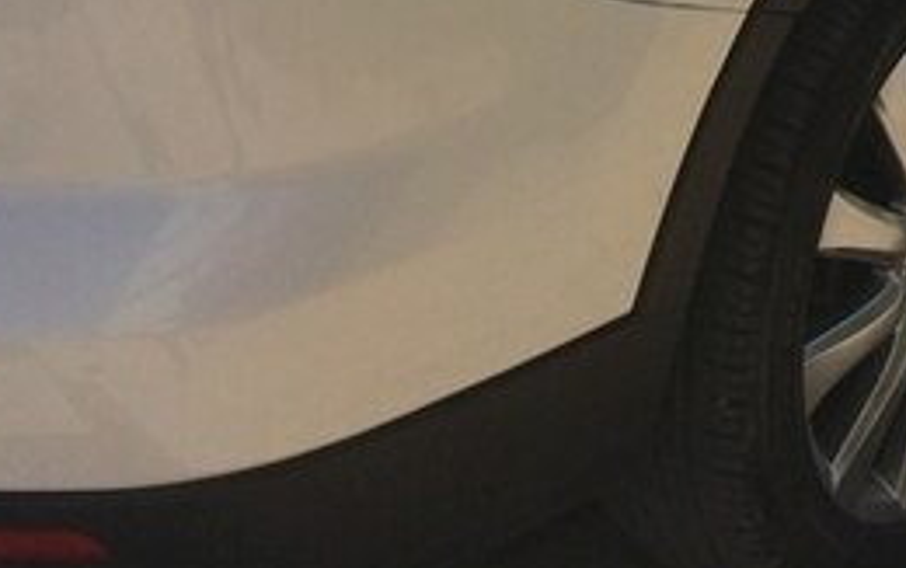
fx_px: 1928
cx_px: 822
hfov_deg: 25.6
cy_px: -274
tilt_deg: -16.3
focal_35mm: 78
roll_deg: +2.5
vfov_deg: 15.5
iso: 32
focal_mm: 4.15
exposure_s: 1/2933
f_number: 2.2
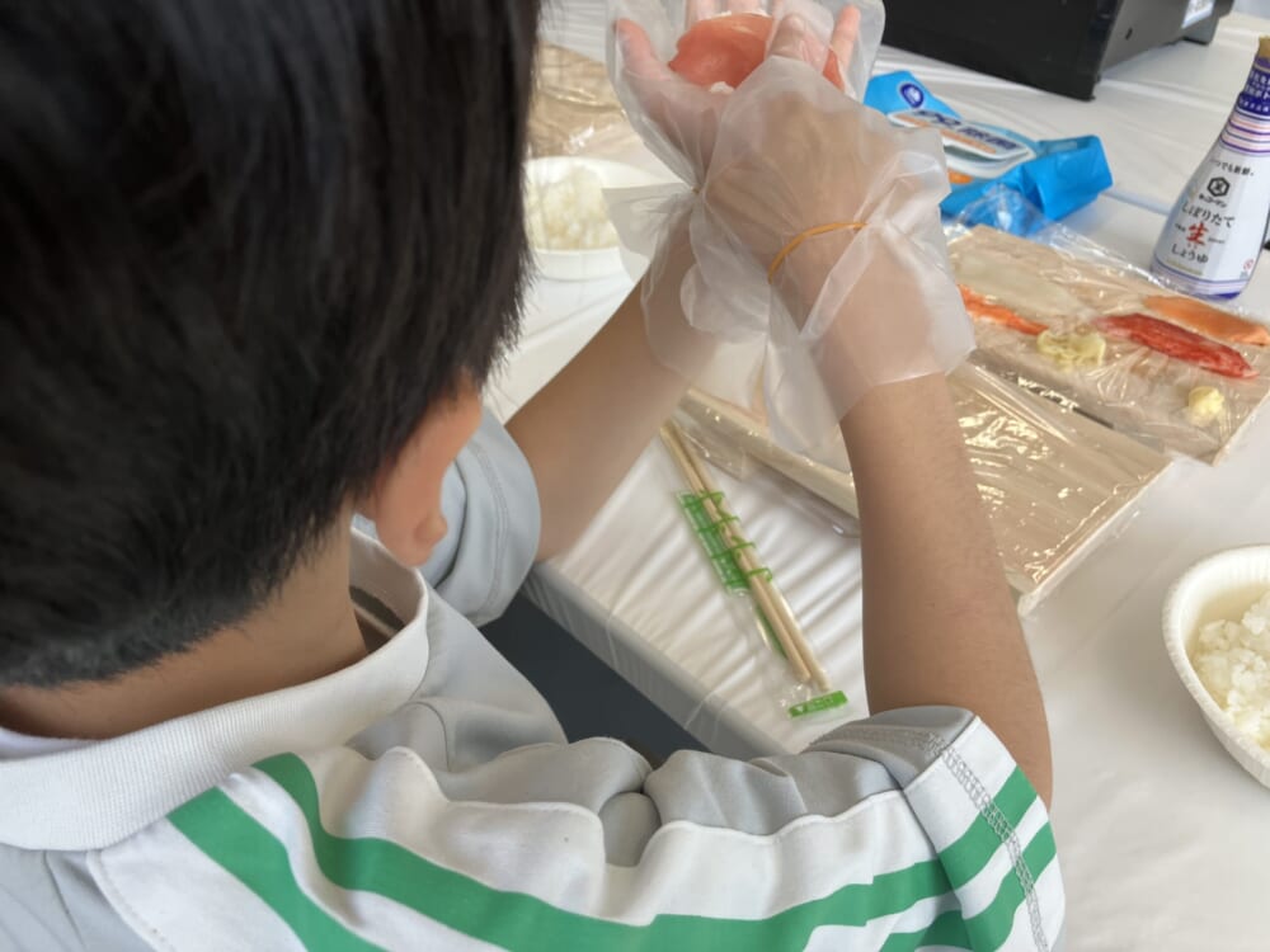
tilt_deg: -39.9
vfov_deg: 49.7
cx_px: 635
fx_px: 1027
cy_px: 476
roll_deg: -0.7
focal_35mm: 28
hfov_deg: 63.4
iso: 25
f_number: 1.8
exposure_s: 1/226
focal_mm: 3.99
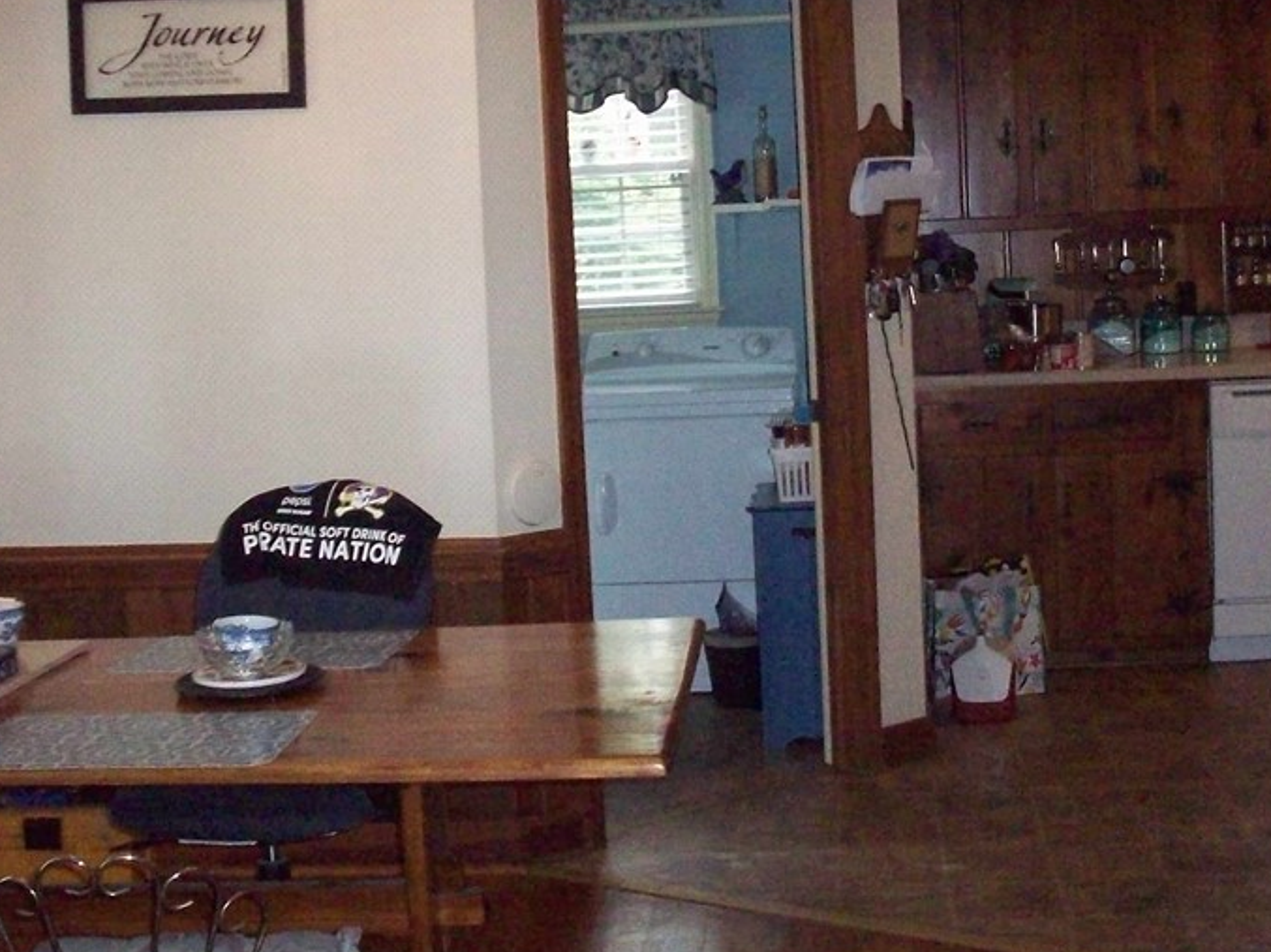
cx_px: 635
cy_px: 434
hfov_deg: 34.4
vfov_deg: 26.1
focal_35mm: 56
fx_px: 2055
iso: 800
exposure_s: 1/128
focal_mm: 6.2
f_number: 2.8
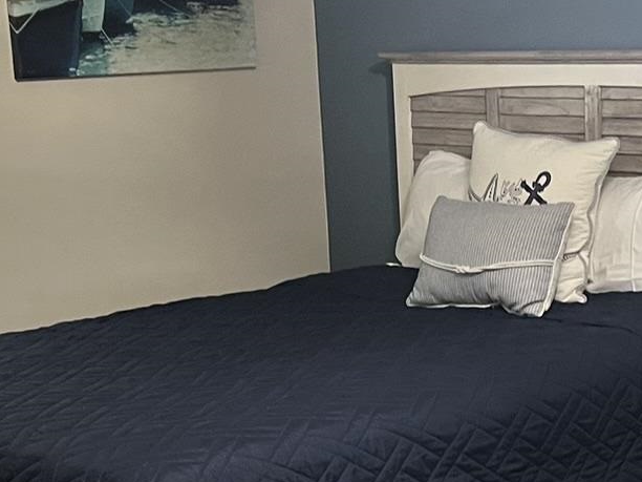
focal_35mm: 87
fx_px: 1614
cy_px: 378
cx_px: 519
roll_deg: +2.0
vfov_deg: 16.9
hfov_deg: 22.2
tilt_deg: -13.3
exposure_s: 1/40
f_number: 1.5
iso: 400
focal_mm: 5.7
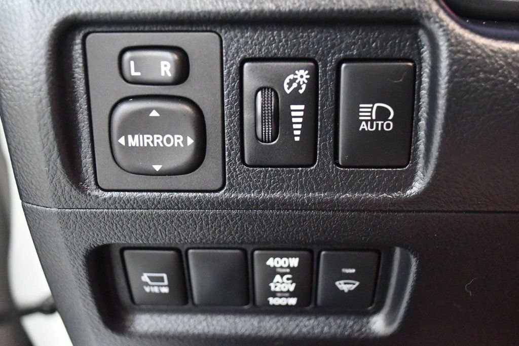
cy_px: 173
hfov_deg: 46.4
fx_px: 605
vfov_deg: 31.9
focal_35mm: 42
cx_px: 260
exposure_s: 1/60
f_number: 4.5
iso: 12800
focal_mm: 28
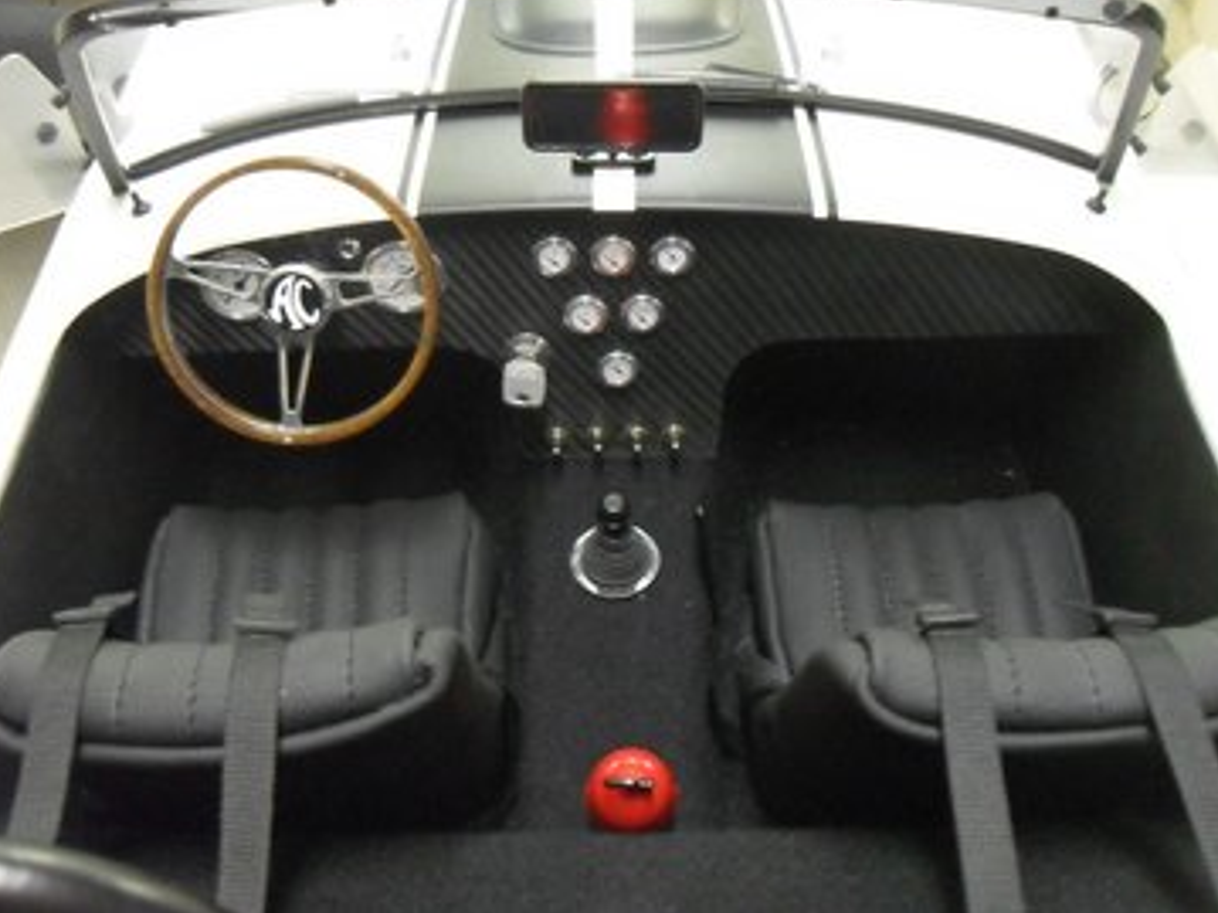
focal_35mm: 39
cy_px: 407
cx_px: 604
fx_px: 1372
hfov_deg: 47.9
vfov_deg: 36.8
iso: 320
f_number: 2.8
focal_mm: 6.2
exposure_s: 1/15
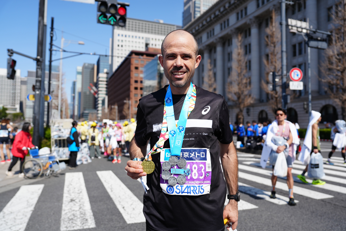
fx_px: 279
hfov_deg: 63.7
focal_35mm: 29
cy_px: 116
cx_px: 173
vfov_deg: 45.0
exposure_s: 1/2500
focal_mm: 29
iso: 125
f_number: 3.2
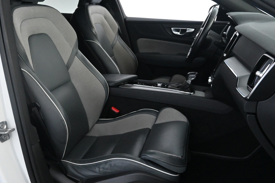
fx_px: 290
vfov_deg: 35.0
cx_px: 116
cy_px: 77
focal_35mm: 38
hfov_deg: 50.5
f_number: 4.5
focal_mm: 16
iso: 4000
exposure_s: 1/80
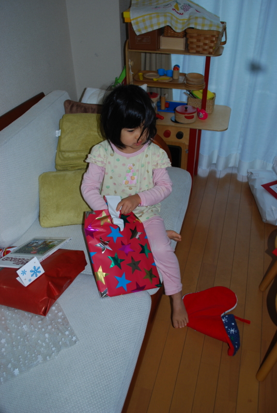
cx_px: 138
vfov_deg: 61.9
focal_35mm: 30
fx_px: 345
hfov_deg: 43.7
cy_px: 206
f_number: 3.8
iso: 200
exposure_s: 1/60
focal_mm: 20
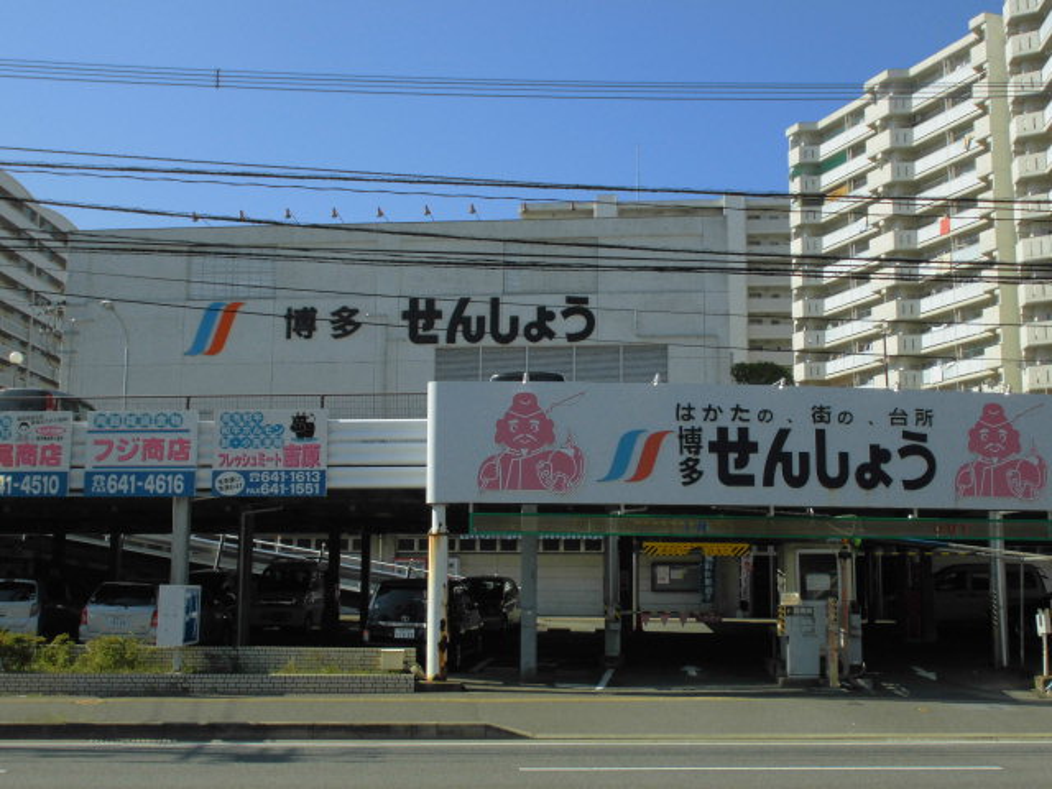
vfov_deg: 33.6
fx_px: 1307
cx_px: 526
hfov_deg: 43.9
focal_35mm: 43
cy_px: 394
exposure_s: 1/640
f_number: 4.5
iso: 100
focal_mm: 7.8
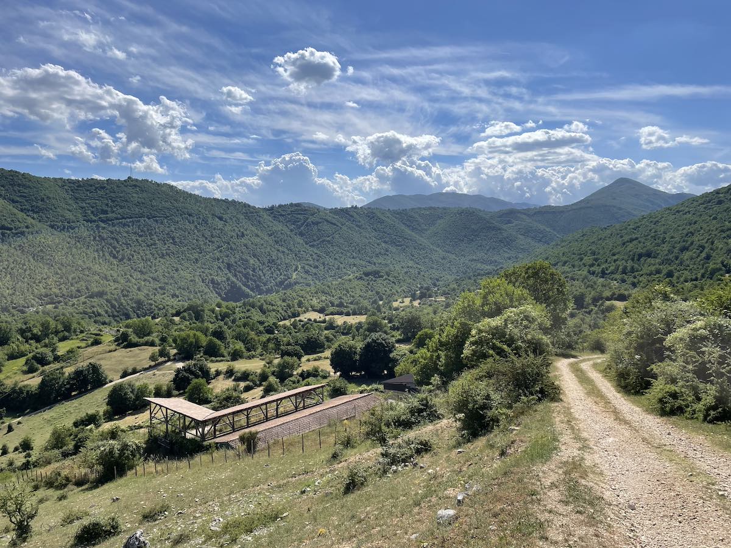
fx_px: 549
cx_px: 366
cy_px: 274
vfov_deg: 53.1
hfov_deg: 67.3
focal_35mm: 26
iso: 32
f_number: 1.6
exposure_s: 1/5814
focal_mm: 4.2
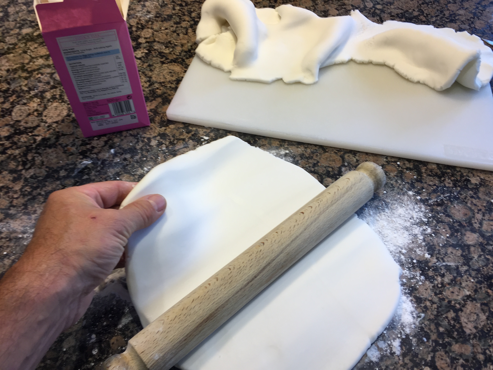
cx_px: 246
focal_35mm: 29
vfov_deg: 48.2
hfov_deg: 61.7
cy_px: 185
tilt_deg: -51.2
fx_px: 413
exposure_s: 1/50
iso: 40
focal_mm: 4.15
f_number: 2.2
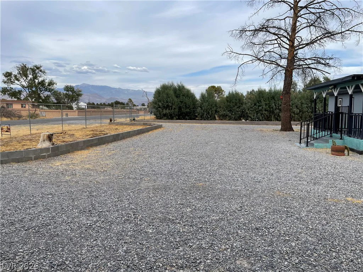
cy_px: 136
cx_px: 182
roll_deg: -1.0
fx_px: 273
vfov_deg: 53.1
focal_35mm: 26
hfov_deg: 67.3
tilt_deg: -4.0
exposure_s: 1/2882
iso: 32
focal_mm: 4.2
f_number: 1.6
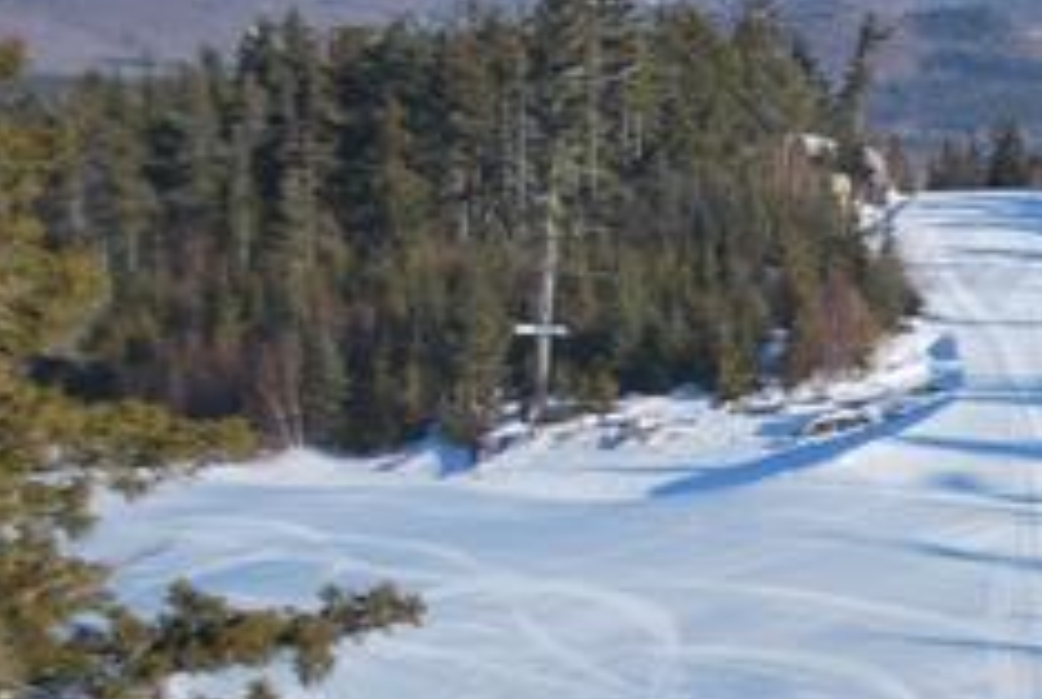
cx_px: 1020
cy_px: 519
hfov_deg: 25.1
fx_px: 2233
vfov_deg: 17.7
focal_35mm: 77
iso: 125
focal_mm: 24
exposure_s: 1/1000
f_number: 4
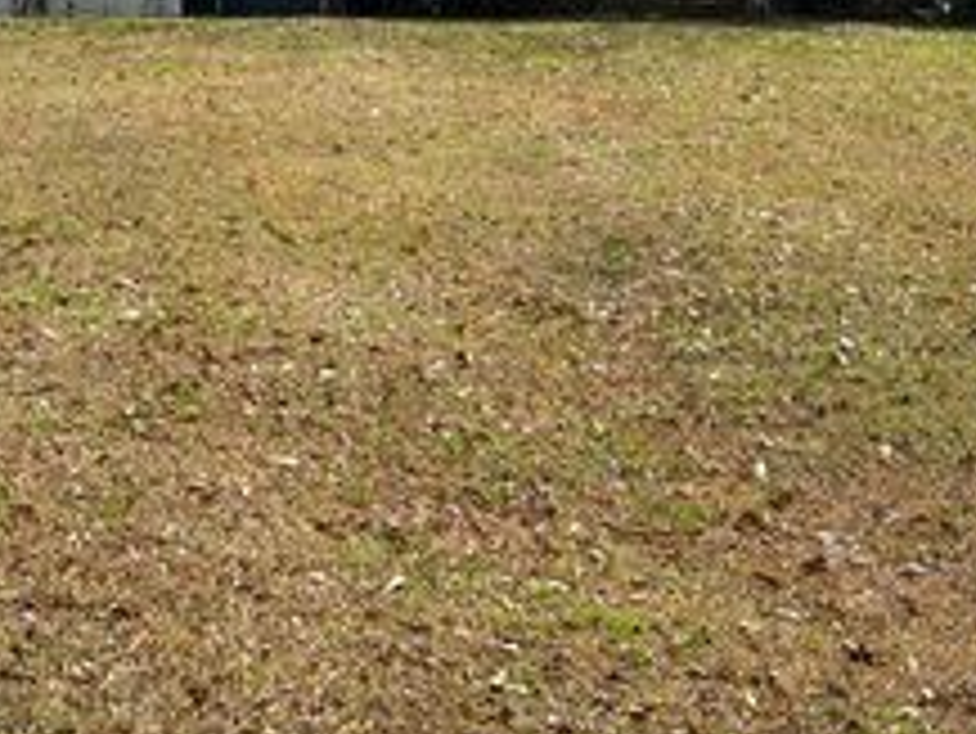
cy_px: -20
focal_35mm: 60
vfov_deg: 23.3
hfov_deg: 31.1
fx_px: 1693
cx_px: 148
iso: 50
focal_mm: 5.7
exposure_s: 1/2571
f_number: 1.5
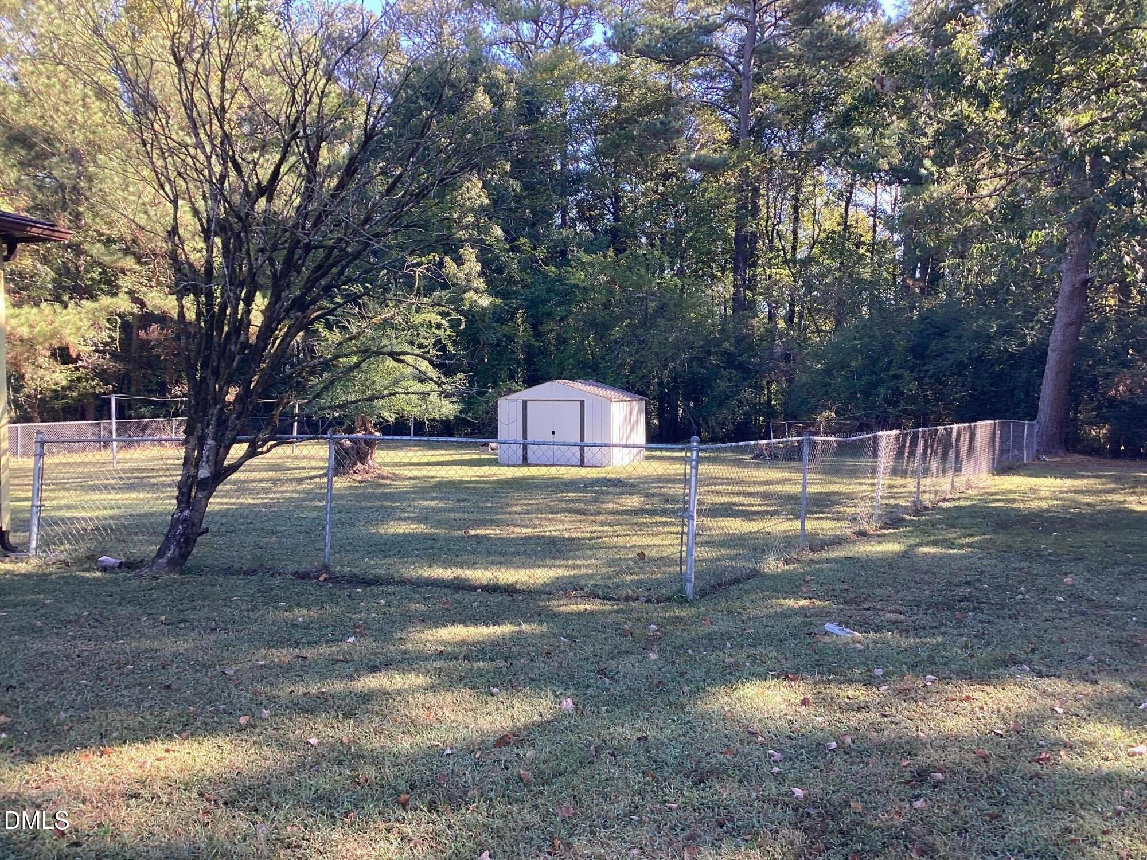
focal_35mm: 31
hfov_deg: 58.4
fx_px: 1027
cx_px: 574
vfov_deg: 45.4
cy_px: 430
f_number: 2.4
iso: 40
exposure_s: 1/120
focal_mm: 3.3
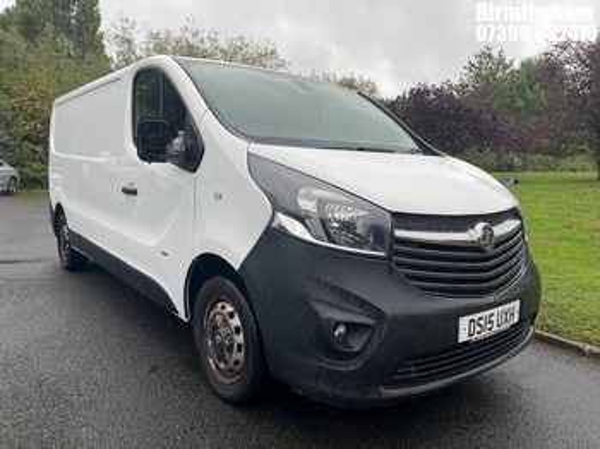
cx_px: 300
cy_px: 224
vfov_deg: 53.0
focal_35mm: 26
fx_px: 450
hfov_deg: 67.3
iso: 32
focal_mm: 4.2
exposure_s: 1/403
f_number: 1.6
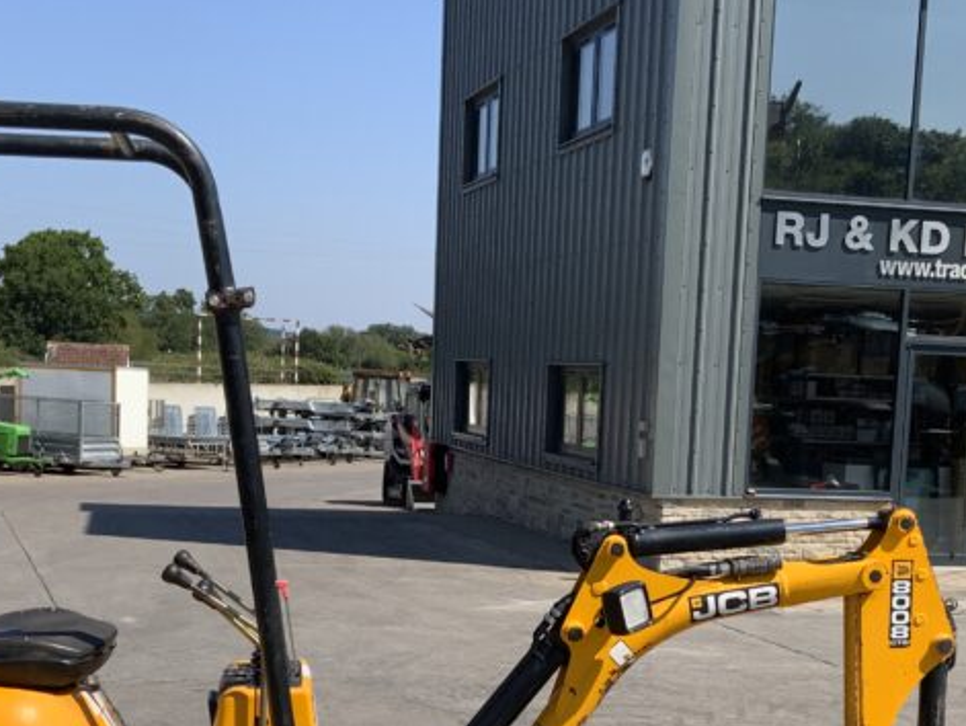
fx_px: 1759
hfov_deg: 30.6
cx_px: 562
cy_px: 613
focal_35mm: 63
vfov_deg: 22.9
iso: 16
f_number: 1.8
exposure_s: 1/1786
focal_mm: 3
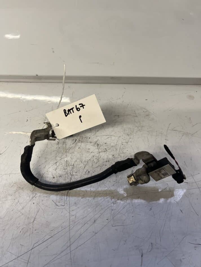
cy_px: 134
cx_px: 100
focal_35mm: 26
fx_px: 201
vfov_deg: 67.3
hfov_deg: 53.1
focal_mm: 5.1
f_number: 1.6
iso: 125
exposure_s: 1/100
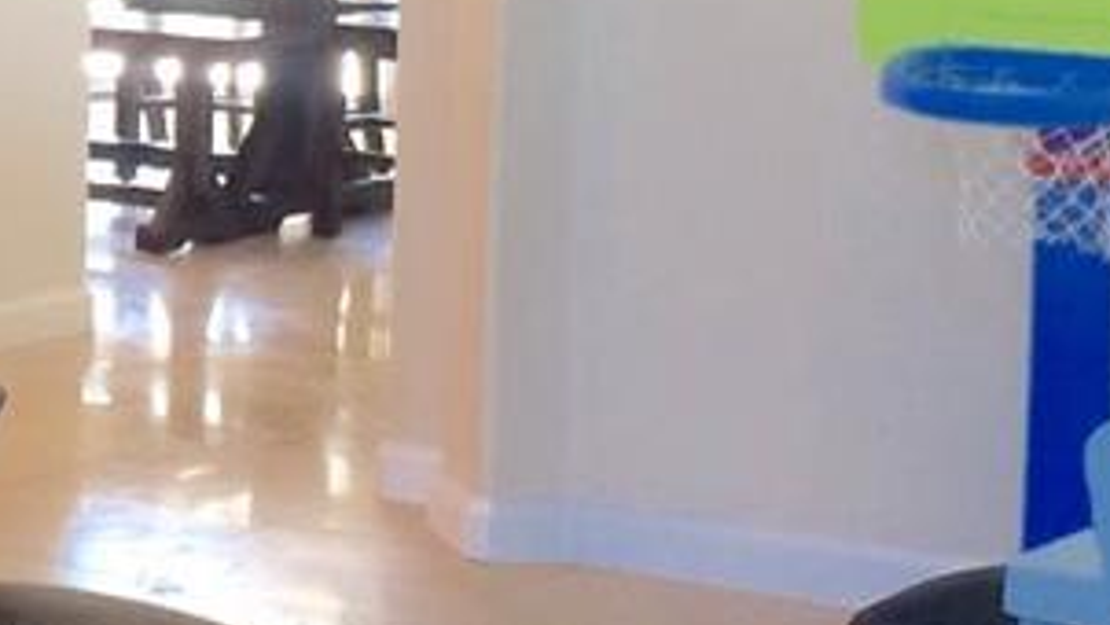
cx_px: -489
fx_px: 4622
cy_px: -48
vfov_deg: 7.7
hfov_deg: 13.0
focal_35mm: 157
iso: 64
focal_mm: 4.15
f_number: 2.2
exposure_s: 1/30
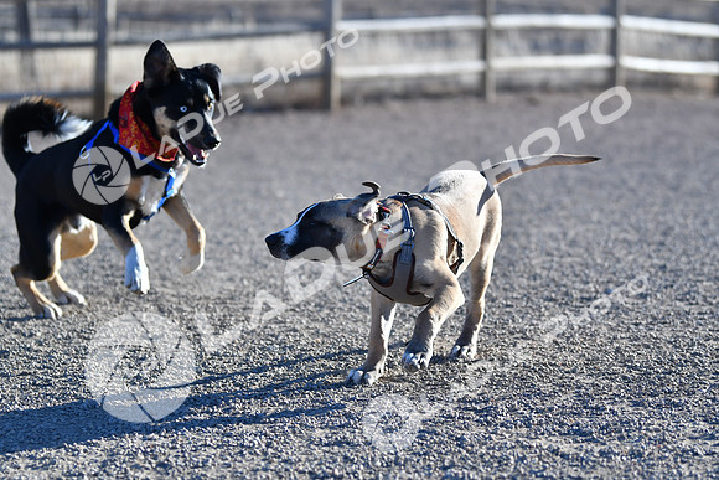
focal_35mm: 123
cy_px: 240
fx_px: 2457
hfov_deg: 16.6
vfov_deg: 11.2
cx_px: 360
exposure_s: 1/4000
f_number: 2.8
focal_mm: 82
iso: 320
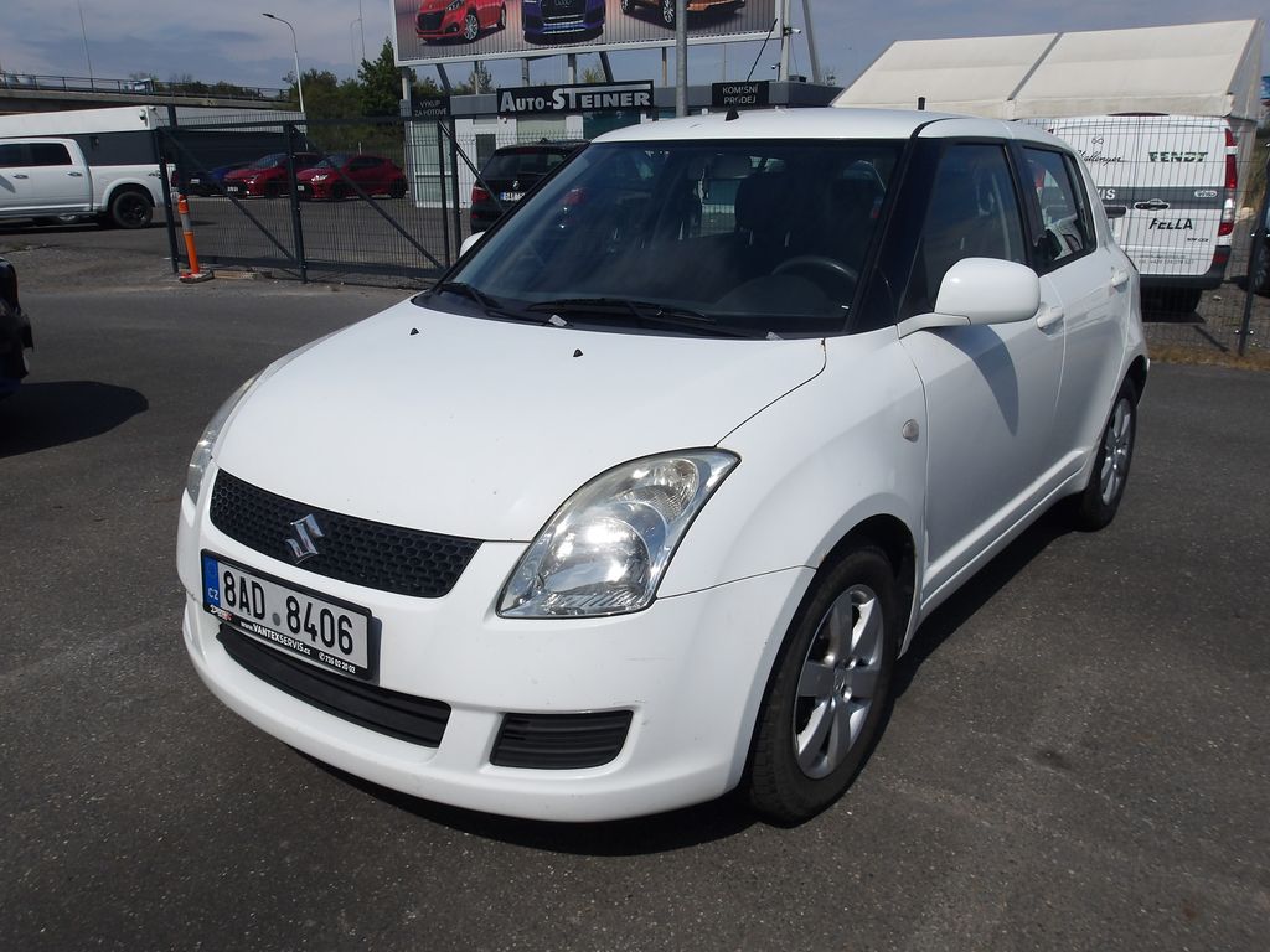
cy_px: 476
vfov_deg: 51.4
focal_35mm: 27
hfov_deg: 65.3
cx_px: 635
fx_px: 991
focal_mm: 4.9
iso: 100
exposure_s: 1/364
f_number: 10.4
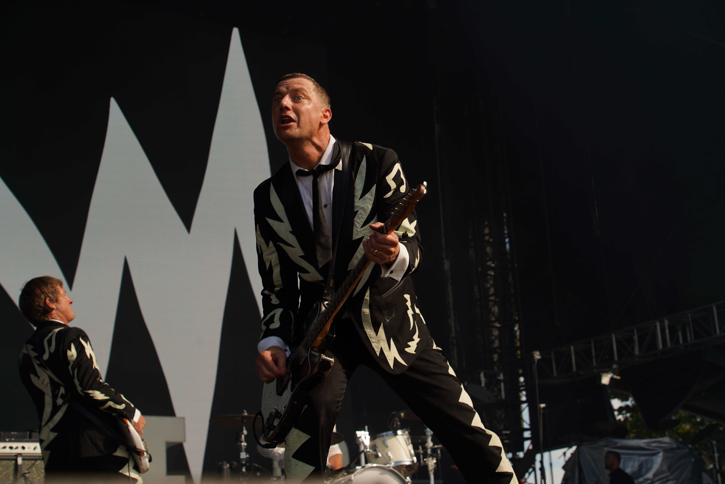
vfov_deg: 22.3
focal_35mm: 61
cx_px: 362
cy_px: 242
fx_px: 1228
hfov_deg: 32.9
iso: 100
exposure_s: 1/400
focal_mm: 61
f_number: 7.1
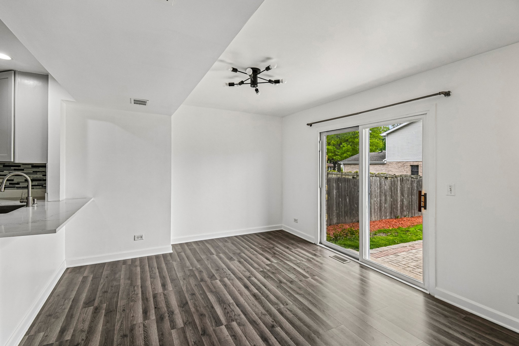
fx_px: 216
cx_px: 260
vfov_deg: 77.3
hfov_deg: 100.4
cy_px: 173
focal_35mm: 15
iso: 100
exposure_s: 1/25
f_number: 8
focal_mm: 10
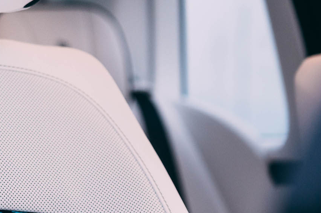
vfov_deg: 8.4
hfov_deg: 12.5
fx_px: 1453
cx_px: 22
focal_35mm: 163
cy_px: 27
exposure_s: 1/30
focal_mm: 43
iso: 400
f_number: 2
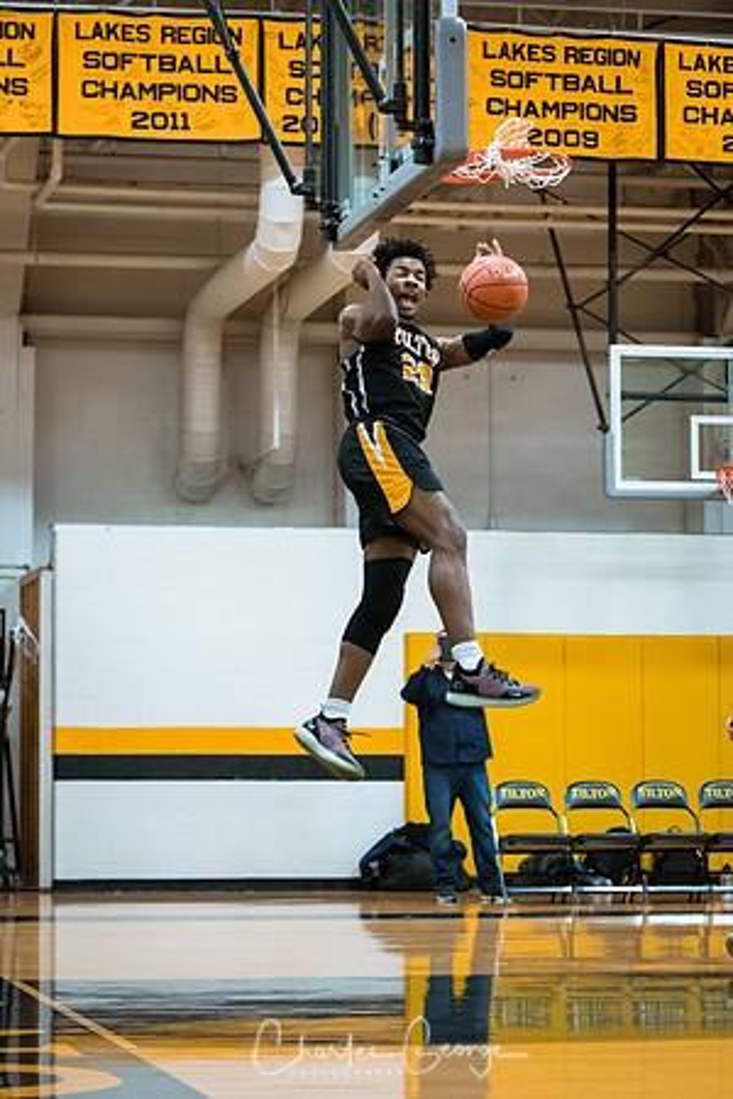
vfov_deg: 19.5
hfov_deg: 13.0
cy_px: 550
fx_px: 3207
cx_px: 366
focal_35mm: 105
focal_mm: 70
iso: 3200
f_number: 2.8
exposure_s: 1/400
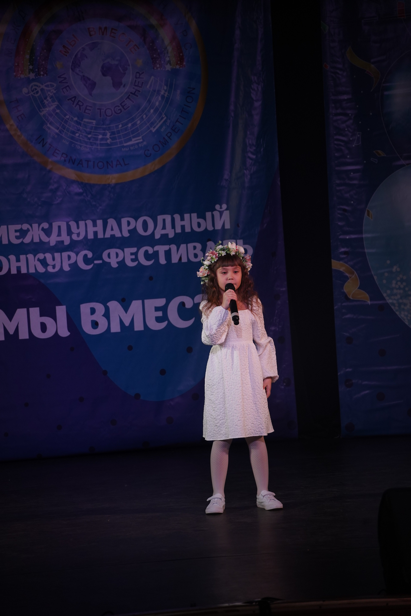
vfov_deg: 13.0
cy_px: 308
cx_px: 206
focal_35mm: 158
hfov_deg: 8.7
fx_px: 2706
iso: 1600
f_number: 5.6
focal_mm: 158
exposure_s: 1/400
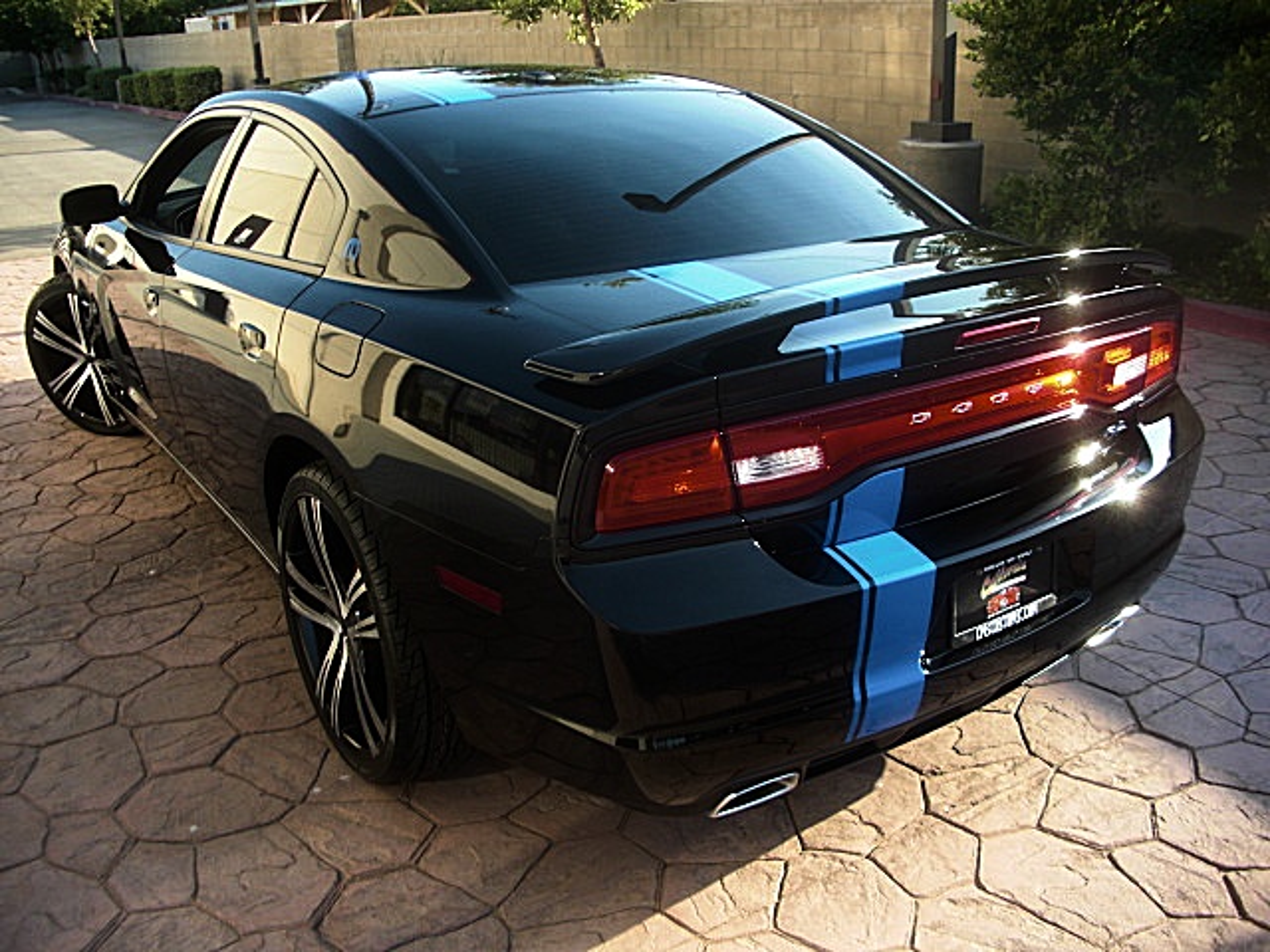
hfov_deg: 51.4
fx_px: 1321
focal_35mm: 36
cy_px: 476
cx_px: 635
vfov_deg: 39.7
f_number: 2.8
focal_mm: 6.3
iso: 50
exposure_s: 1/160
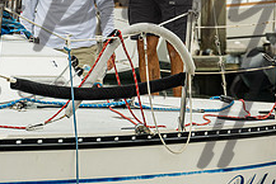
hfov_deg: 5.7
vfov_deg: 3.8
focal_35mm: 361
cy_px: -7
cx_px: 141
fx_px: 2769
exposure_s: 1/500
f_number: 6.3
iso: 320
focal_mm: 135
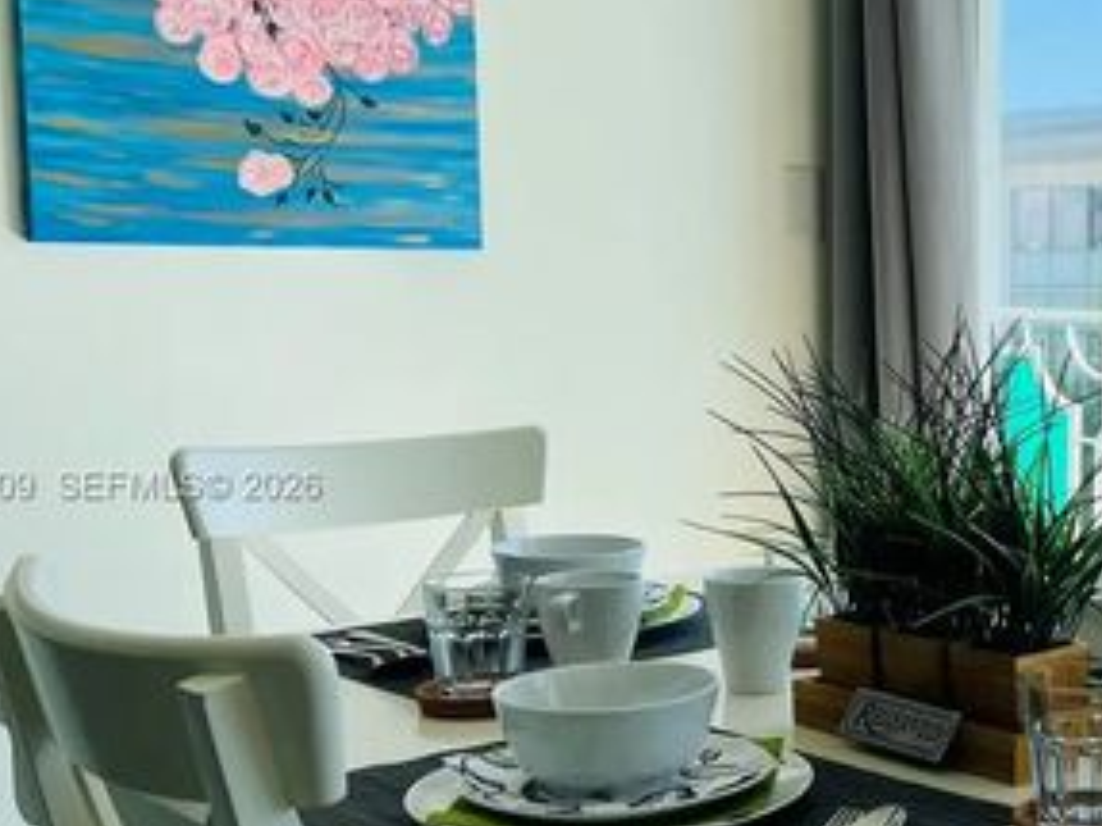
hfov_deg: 31.1
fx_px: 1846
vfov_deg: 25.2
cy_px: 488
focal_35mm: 58
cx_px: 1071
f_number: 1.5
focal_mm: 5.7
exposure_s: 1/1147
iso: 50
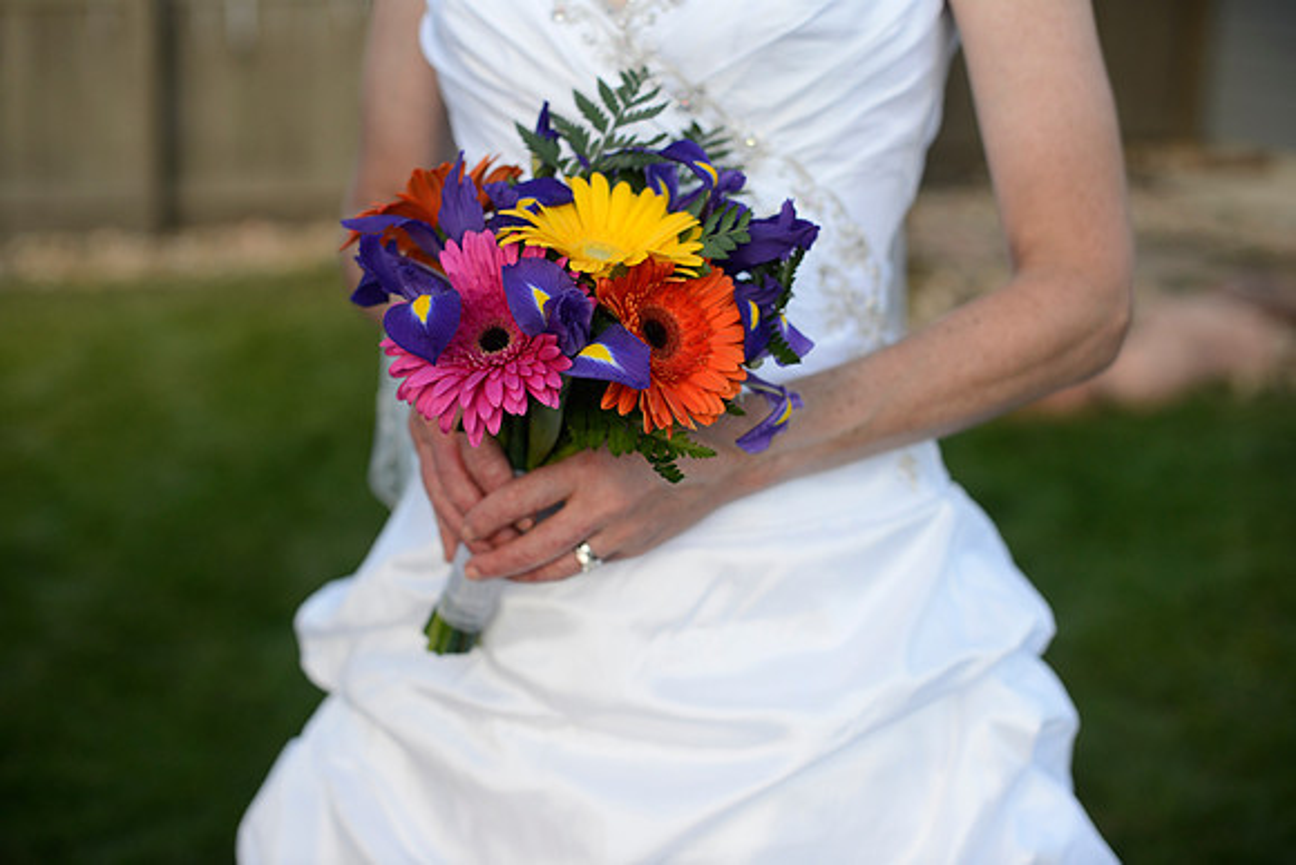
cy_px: 432
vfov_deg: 27.0
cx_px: 648
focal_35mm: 50
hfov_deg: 39.6
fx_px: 1800
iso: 400
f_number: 2.8
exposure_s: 1/800
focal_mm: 50
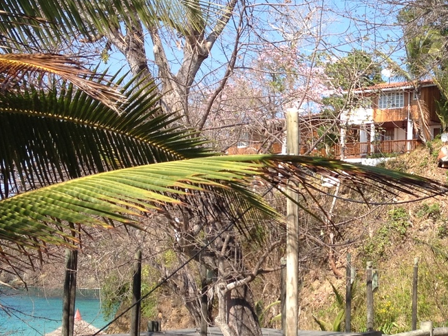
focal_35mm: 86
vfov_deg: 17.1
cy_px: 229
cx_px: 444
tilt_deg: -1.3
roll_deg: -1.0
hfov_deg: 22.0
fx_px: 1113
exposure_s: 1/905
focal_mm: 4.28
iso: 50
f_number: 2.4
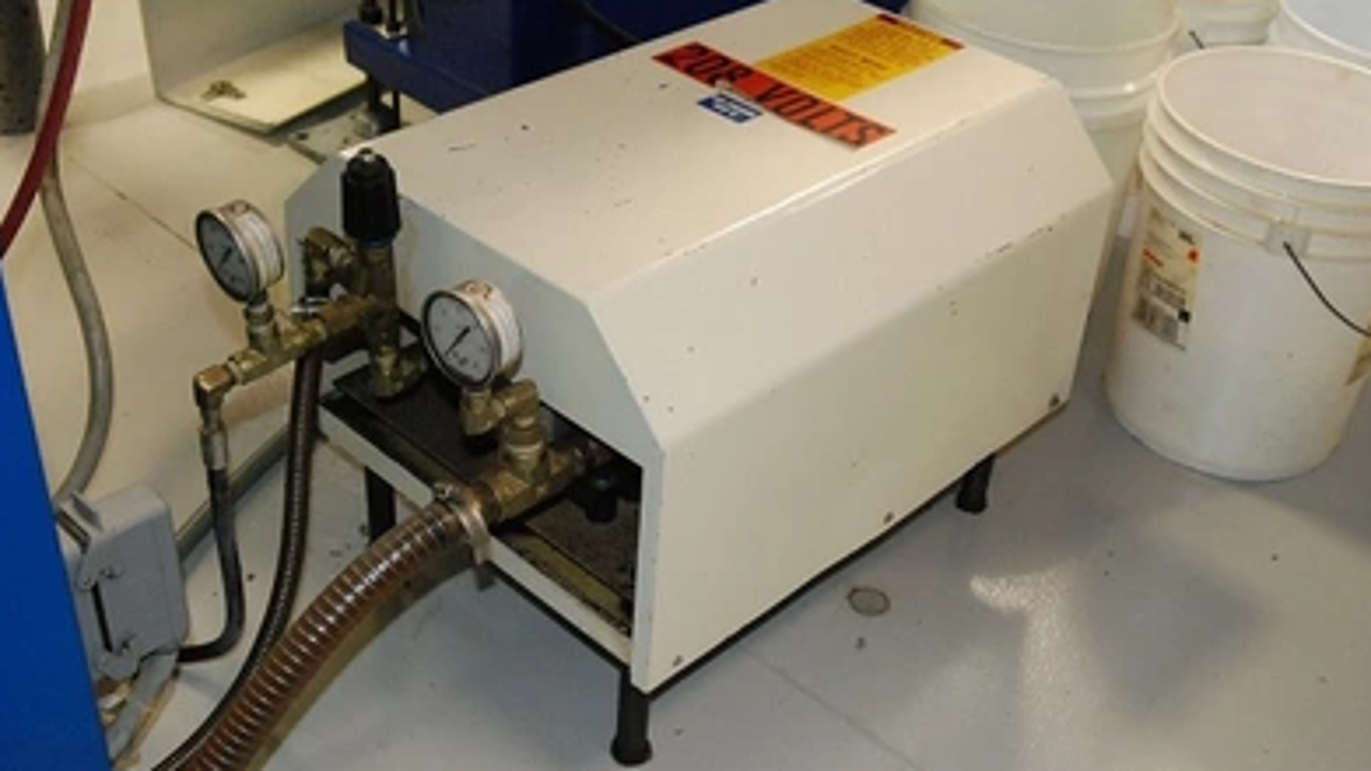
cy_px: 338
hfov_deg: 45.5
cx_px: 680
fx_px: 1636
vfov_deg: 26.5
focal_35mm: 45
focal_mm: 28
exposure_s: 1/60
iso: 1600
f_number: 5.6
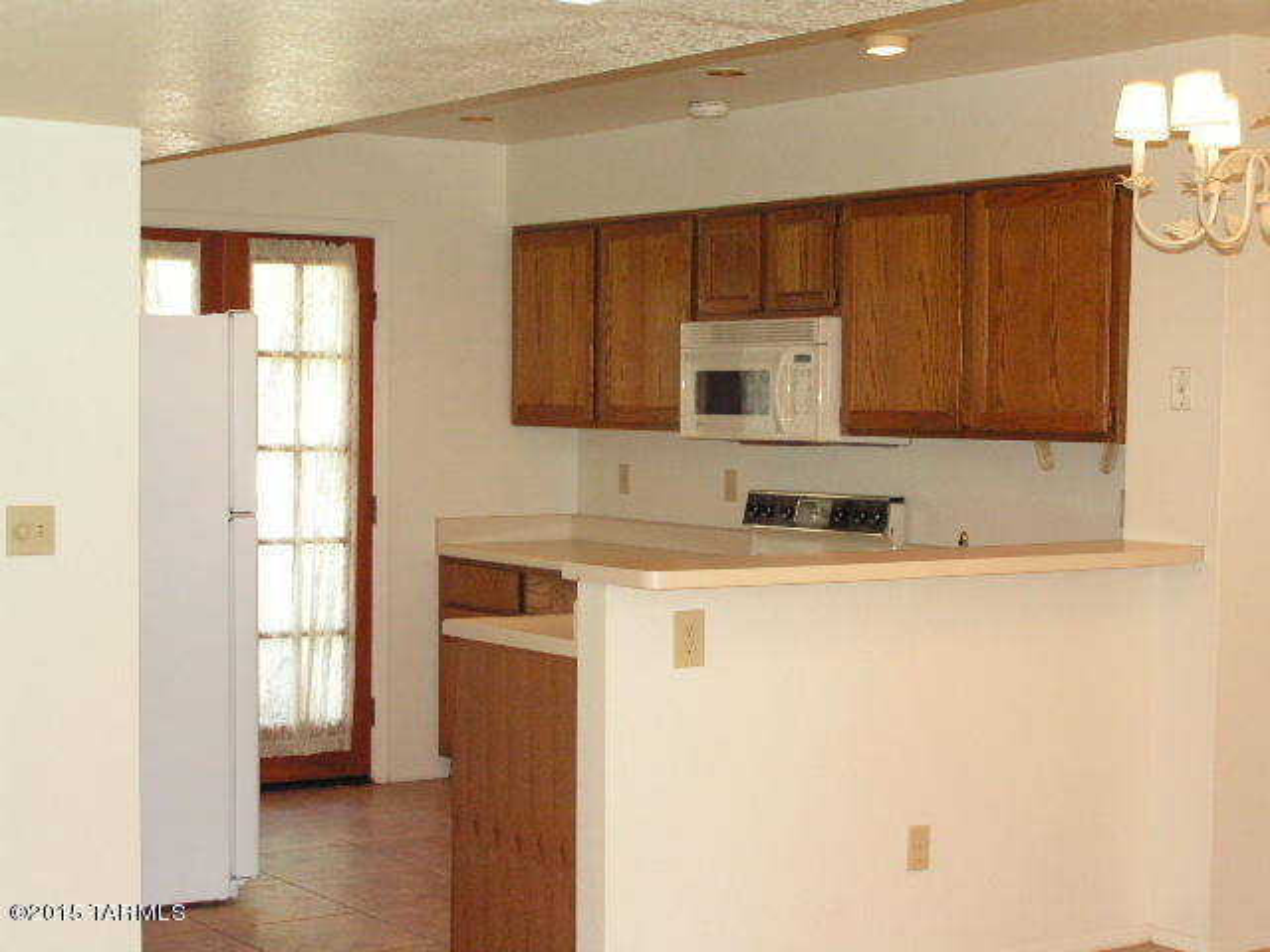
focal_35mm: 62
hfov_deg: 31.2
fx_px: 2275
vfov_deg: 23.7
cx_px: 635
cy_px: 476
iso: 200
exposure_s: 1/80
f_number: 3.2
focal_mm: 10.4
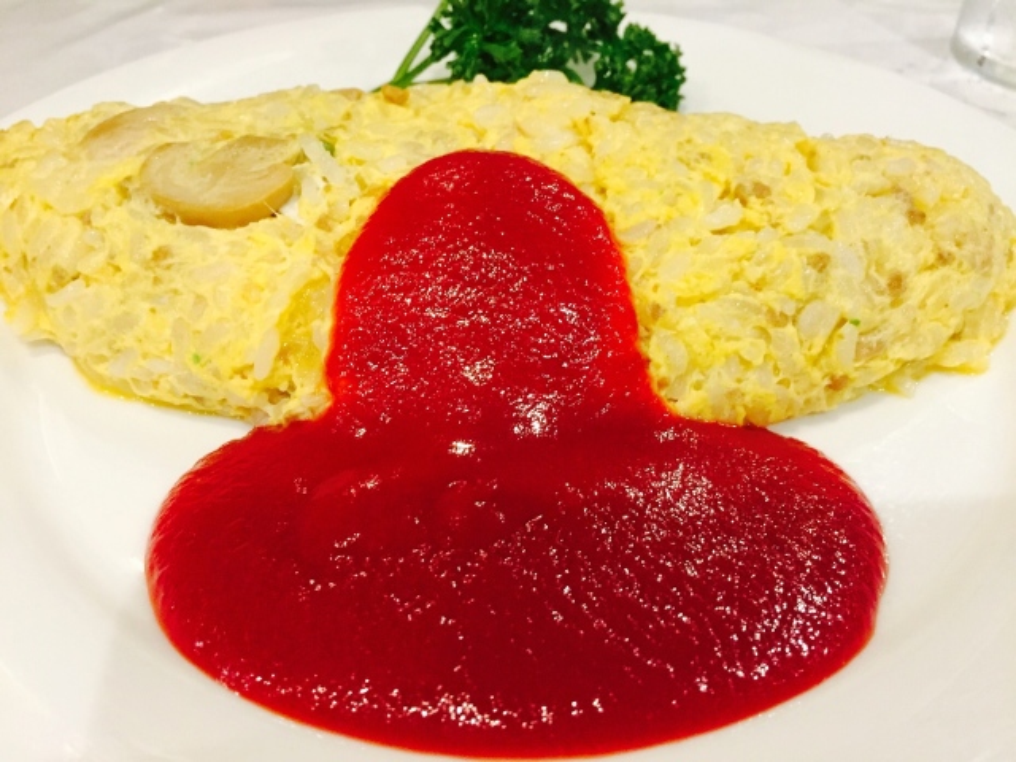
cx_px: 508
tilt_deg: -42.9
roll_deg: -0.3
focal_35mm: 29
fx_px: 851
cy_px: 381
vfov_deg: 48.2
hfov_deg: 61.7
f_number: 2.2
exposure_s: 1/17
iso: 250
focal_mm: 4.15
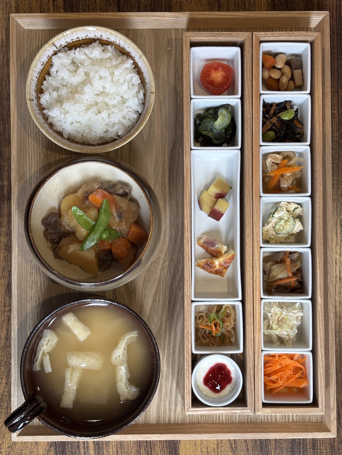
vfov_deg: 36.8
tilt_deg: -87.9
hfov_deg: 28.0
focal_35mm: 52
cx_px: 171
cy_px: 228
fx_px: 685
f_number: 1.6
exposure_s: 1/60
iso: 64
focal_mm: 5.96
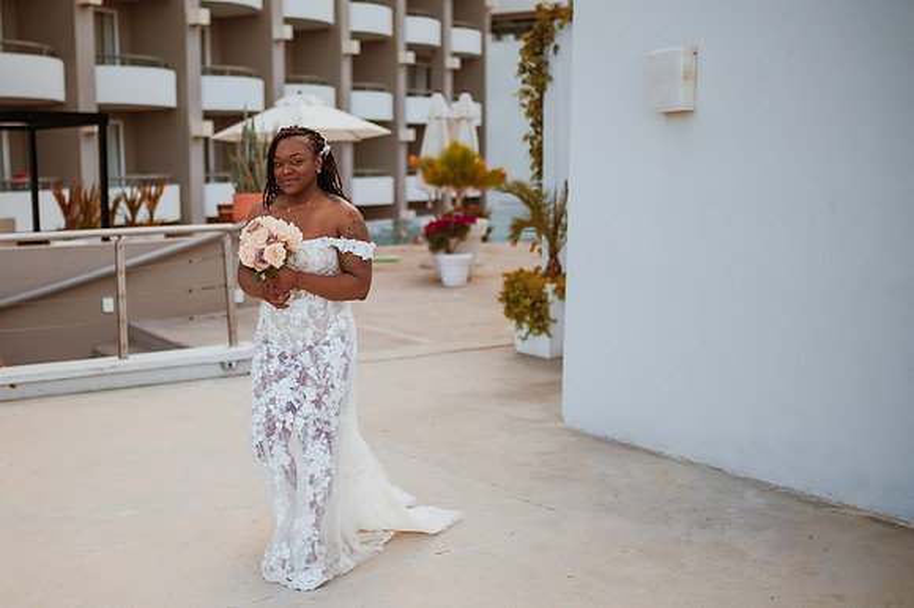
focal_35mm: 44
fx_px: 1107
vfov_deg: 30.7
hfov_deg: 44.5
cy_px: 325
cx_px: 344
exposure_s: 1/2500
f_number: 1.4
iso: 320
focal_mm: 35
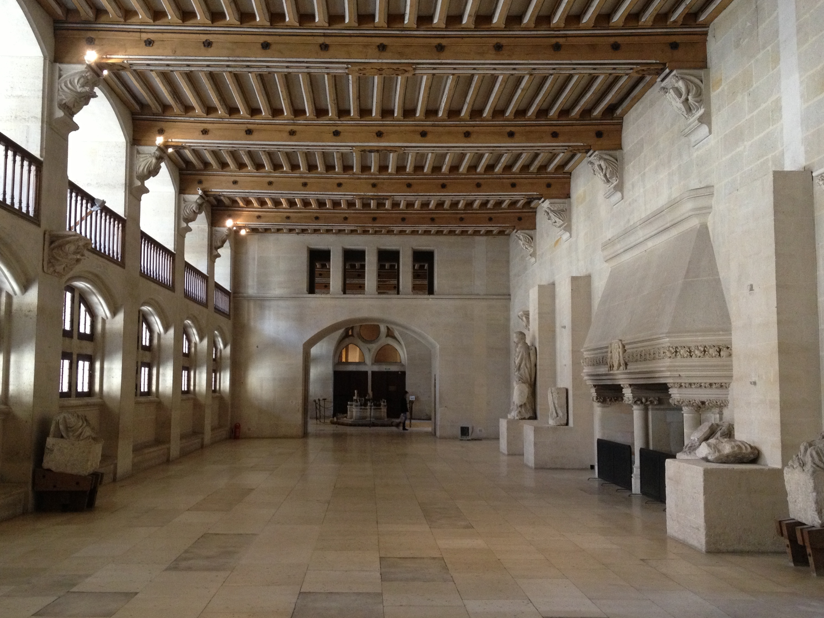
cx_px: 382
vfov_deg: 37.7
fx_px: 905
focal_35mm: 38
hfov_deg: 48.9
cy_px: 320
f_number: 2.4
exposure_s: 1/20
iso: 200
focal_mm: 4.28
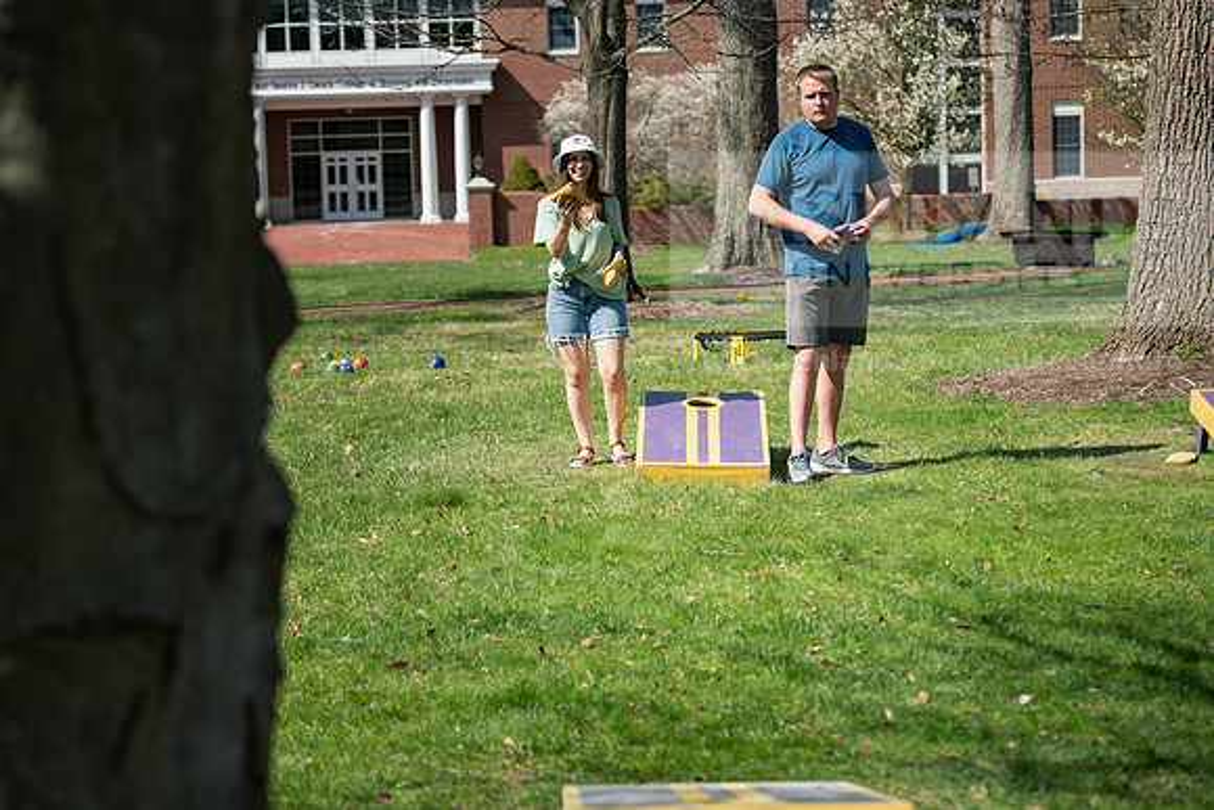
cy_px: 405
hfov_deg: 22.6
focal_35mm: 90
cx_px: 607
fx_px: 3036
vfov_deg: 15.2
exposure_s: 1/1000
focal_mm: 90
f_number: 4
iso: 160
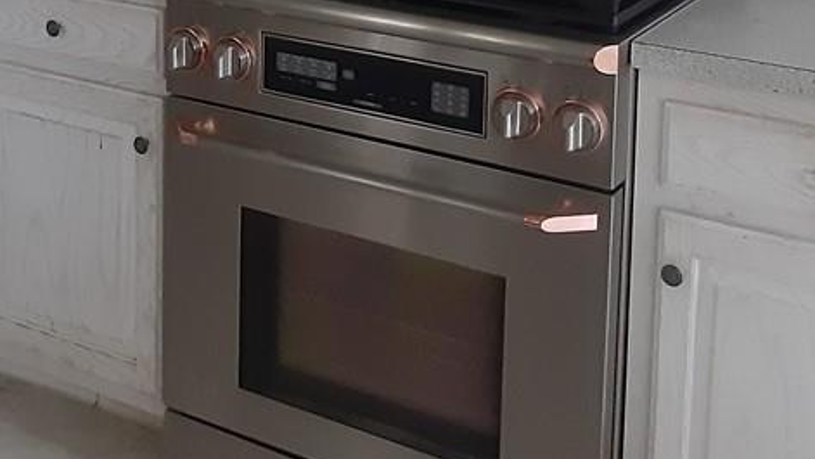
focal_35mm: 64
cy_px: -114
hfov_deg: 32.7
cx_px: 303
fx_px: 1383
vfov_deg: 17.8
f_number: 1.9
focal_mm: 2.91
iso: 400
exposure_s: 1/24
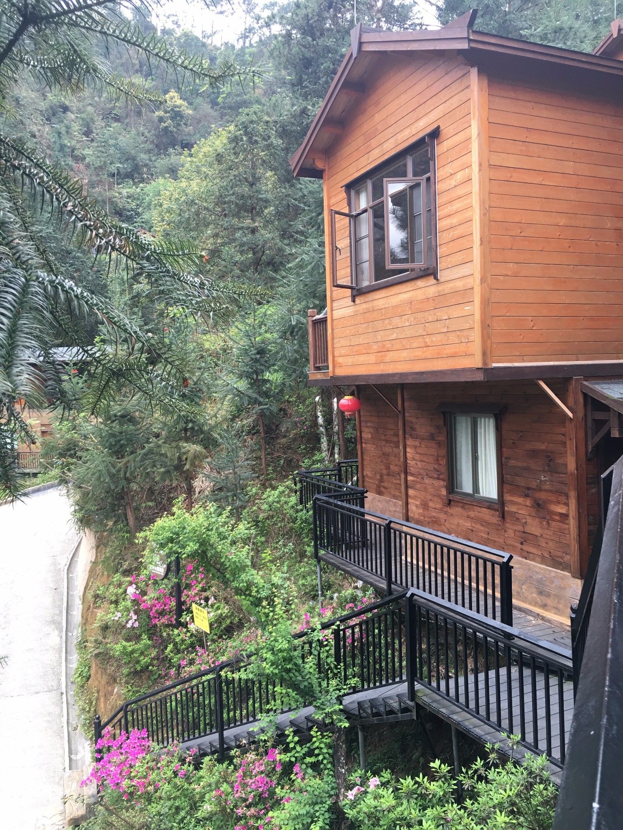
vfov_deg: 61.7
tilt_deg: -1.0
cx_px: 312
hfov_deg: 48.2
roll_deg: +2.1
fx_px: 696
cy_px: 415
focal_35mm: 29
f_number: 2.2
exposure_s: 1/33
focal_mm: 4.15
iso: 25
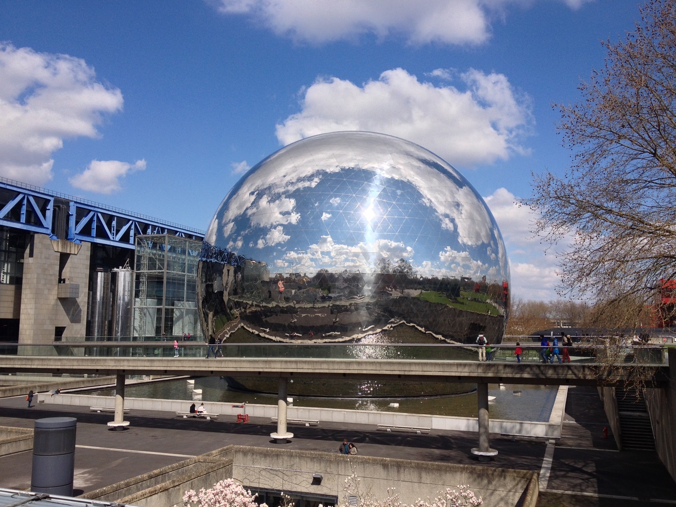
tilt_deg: +3.7
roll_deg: -0.4
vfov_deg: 40.7
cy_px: 254
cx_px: 338
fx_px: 683
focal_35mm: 35
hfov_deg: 52.6
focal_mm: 4.28
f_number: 2.4
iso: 50
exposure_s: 1/2123
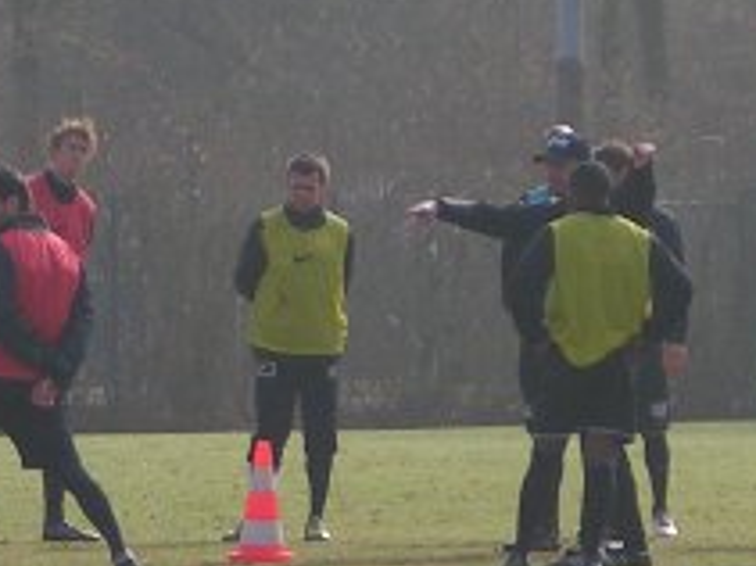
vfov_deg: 2.6
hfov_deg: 3.5
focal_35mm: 568
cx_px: 290
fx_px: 12398
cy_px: 190
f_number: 3.5
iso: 50
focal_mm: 22.9
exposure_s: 1/800
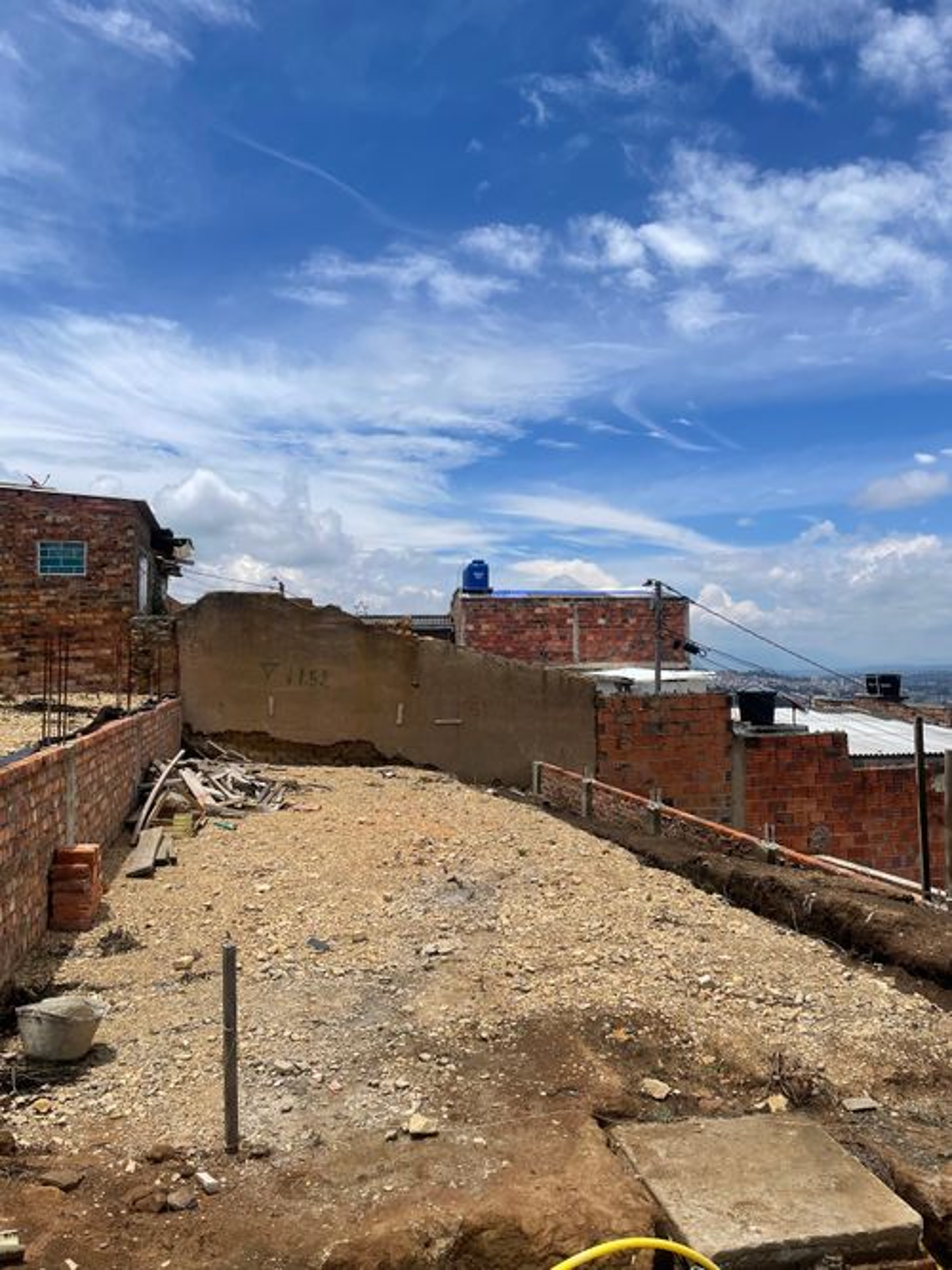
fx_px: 954
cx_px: 476
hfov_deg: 53.0
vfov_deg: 67.3
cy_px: 635
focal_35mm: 26
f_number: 1.6
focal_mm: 4.2
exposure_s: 1/5556
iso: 32
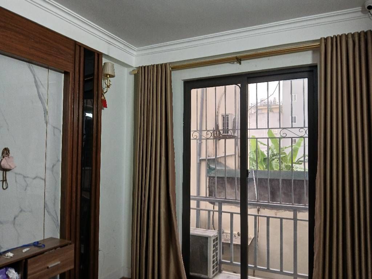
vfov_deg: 53.1
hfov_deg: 67.3
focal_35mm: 26
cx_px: 186
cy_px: 140
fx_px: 279
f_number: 1.8
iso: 250
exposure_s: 1/50
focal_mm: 3.98
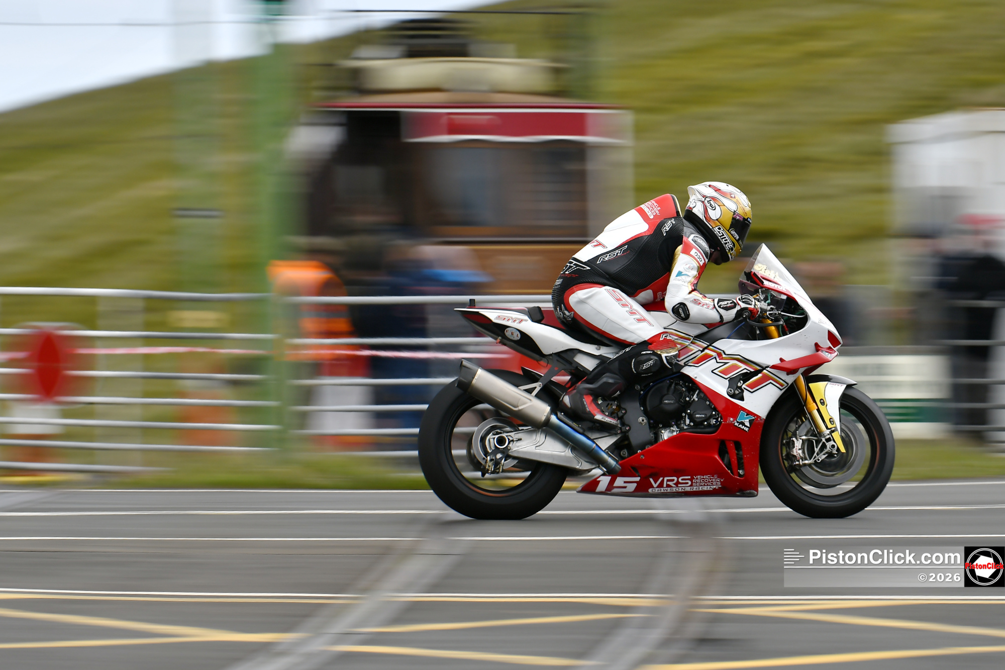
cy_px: 335
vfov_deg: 7.0
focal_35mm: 195
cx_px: 502
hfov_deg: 10.5
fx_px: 5443
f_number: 6.3
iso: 100
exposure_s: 1/200
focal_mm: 130
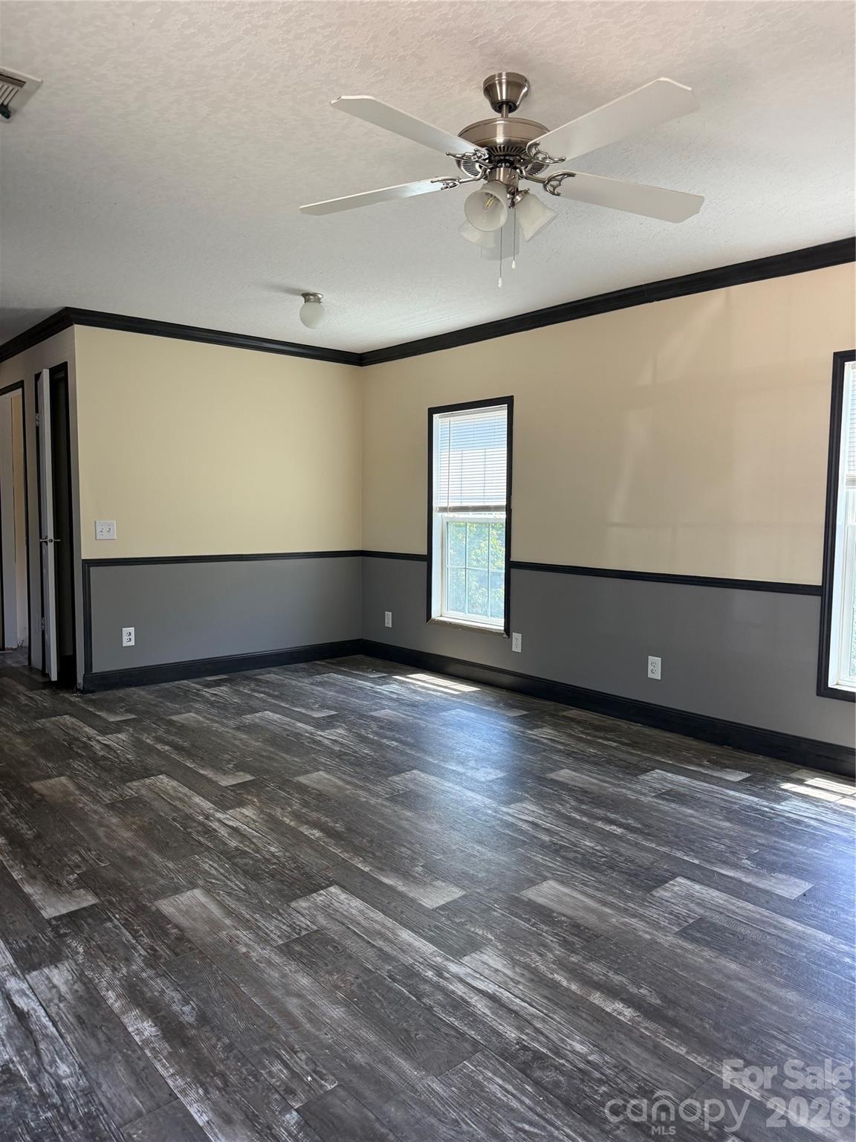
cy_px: 571
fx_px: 791
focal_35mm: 24
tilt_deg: -4.2
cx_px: 428
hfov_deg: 56.8
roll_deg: -0.8
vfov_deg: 71.6
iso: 160
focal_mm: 6.76
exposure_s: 1/234
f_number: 1.78
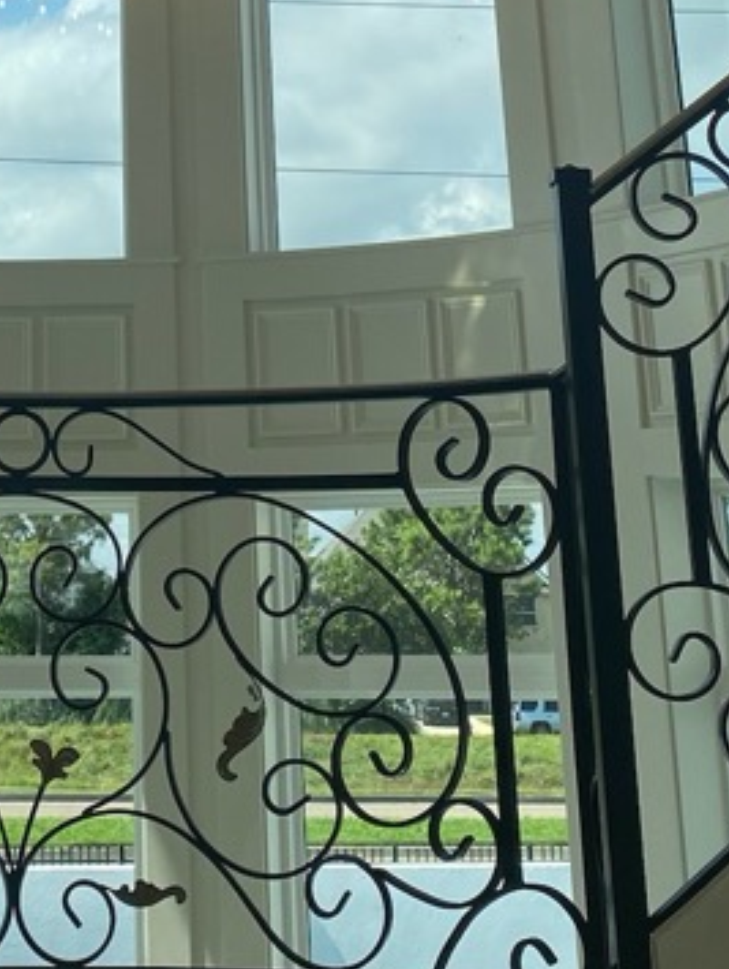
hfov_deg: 18.3
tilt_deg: +19.9
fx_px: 2214
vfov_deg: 23.1
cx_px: 16
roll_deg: -1.4
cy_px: -112
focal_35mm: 79
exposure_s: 1/1182
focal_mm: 4.25
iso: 32
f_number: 1.8
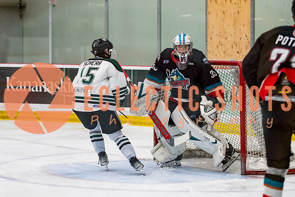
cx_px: 146
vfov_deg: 8.2
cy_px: 90
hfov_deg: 12.3
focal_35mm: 167
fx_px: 1365
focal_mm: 100
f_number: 3.2
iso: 2000
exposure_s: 1/640
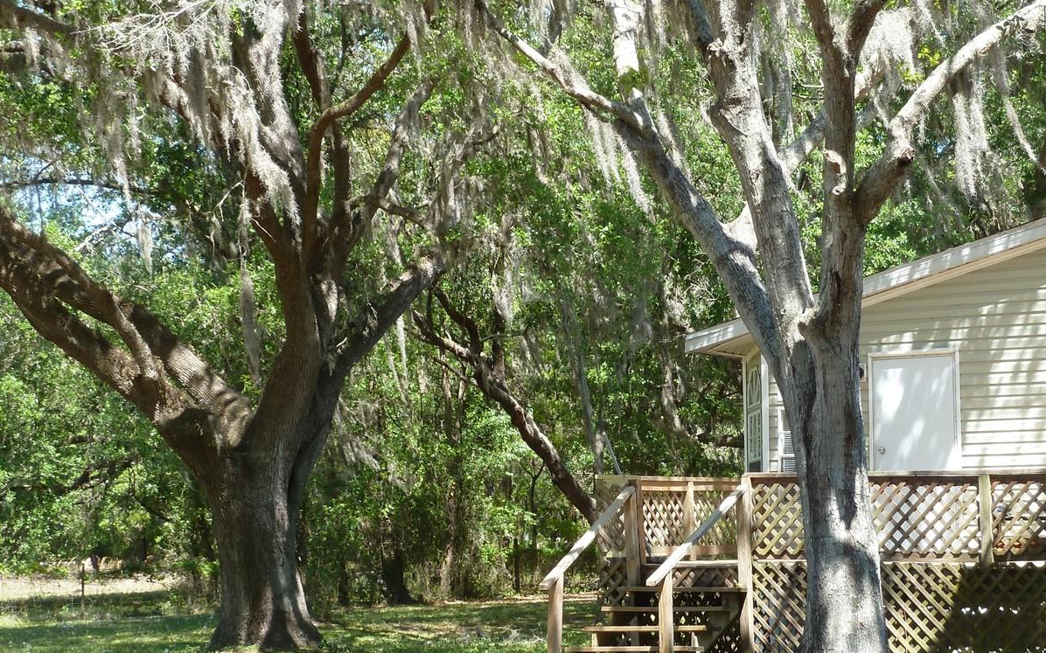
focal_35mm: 78
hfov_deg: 26.4
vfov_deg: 16.7
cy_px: 398
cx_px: 652
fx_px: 2223
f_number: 3.9
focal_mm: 9.1
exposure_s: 1/100
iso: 80
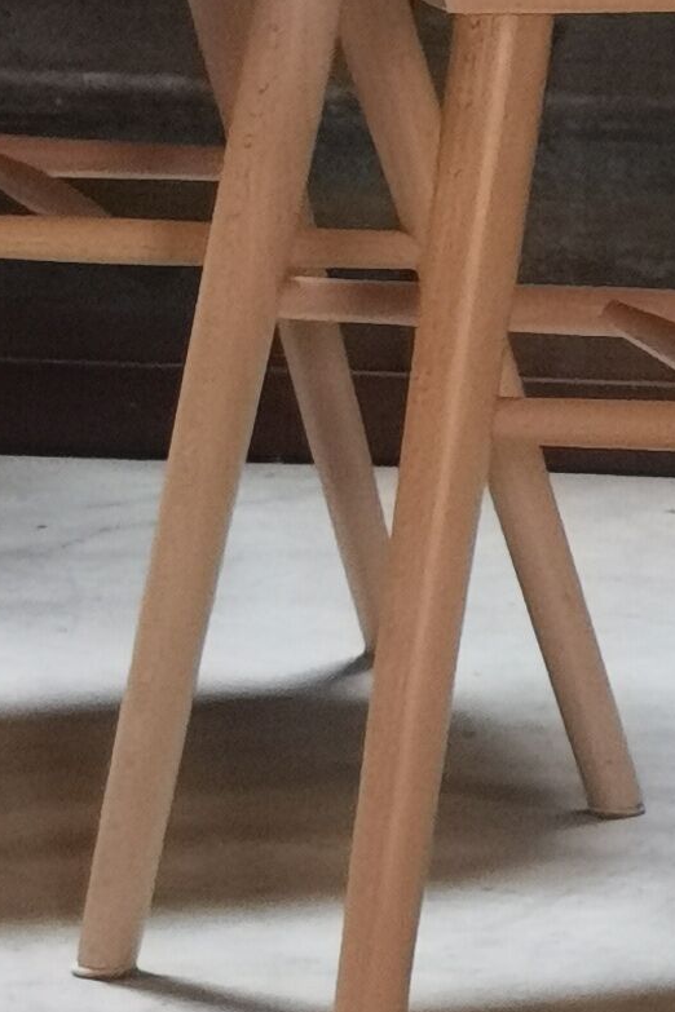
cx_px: 1041
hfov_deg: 5.8
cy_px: -54
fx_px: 6581
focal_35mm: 234
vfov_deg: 8.7
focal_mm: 6.71
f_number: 1.9
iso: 200
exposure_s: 1/50
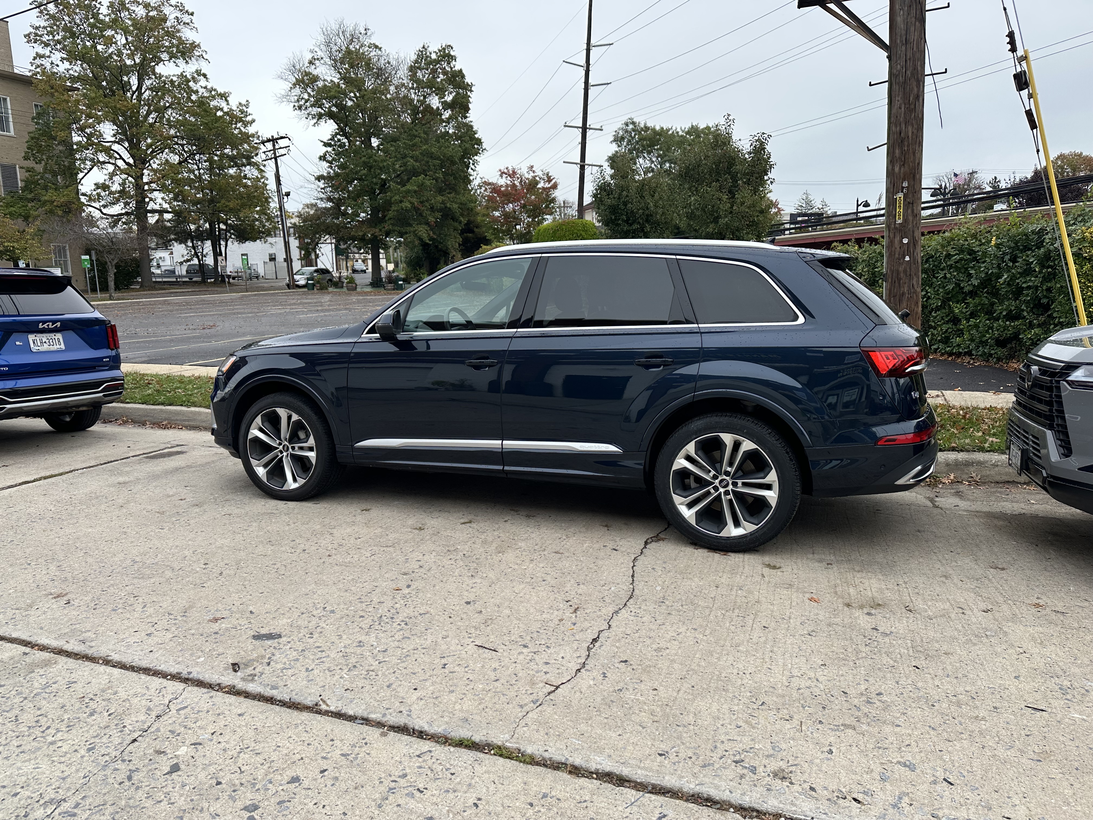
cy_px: 410
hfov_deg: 71.6
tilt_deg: -9.8
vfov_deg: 56.8
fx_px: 758
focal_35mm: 24
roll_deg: +0.1
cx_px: 546
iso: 64
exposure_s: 1/189
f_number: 1.78
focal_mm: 6.86
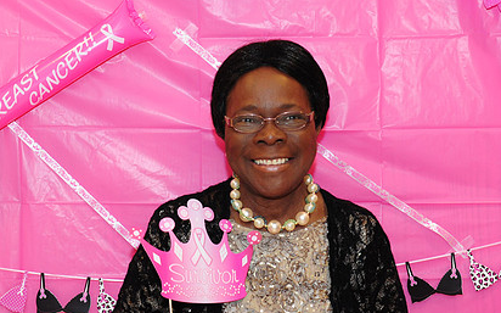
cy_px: 155
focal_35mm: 86
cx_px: 214
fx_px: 1174
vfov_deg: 15.2
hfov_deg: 24.1
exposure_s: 1/60
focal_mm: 40
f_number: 5.6
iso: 640
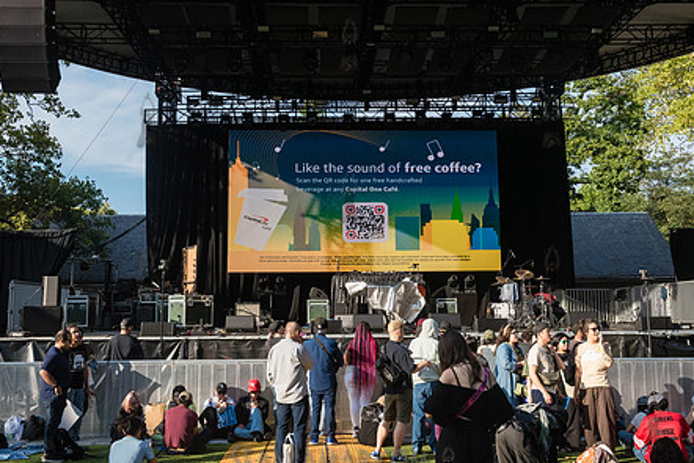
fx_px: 810
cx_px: 349
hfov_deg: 46.4
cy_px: 195
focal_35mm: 42
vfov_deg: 31.9
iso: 2000
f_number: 5.6
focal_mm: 32
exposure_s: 1/3200
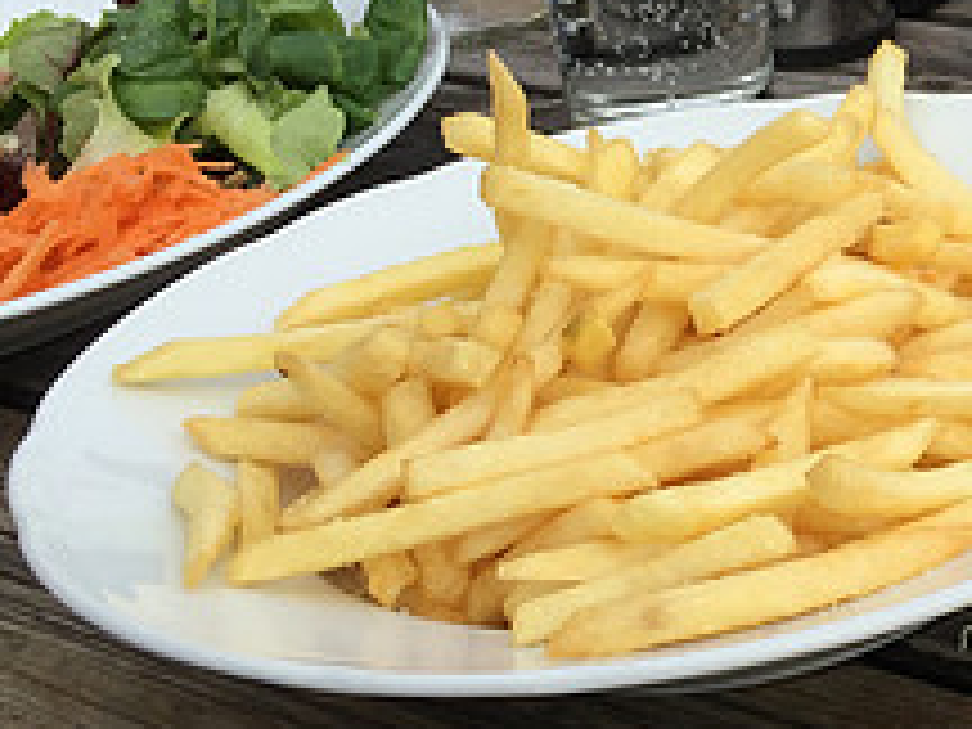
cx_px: 1233
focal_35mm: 78
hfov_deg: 22.6
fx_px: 2190
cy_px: 227
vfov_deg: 18.8
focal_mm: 4.15
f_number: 2.2
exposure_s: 1/2198
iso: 32
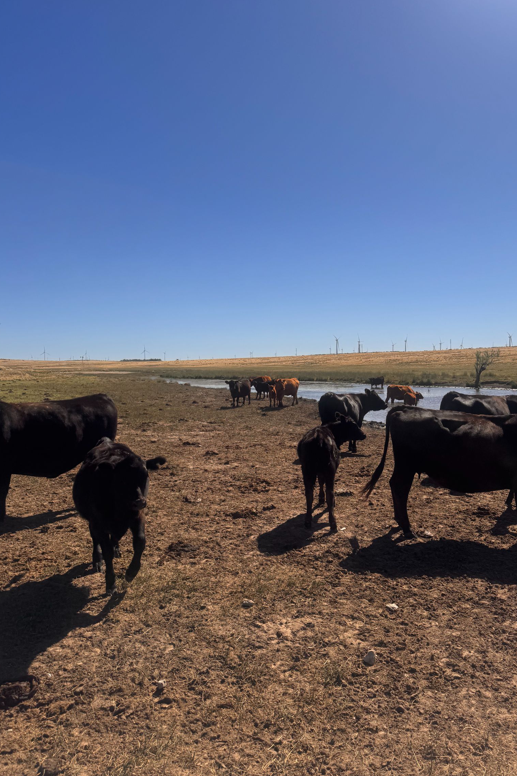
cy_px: 368
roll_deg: -1.6
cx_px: 316
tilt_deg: -4.2
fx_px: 603
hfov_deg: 46.1
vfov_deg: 65.4
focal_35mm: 28
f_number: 1.78
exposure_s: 1/7937
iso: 80
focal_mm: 6.76
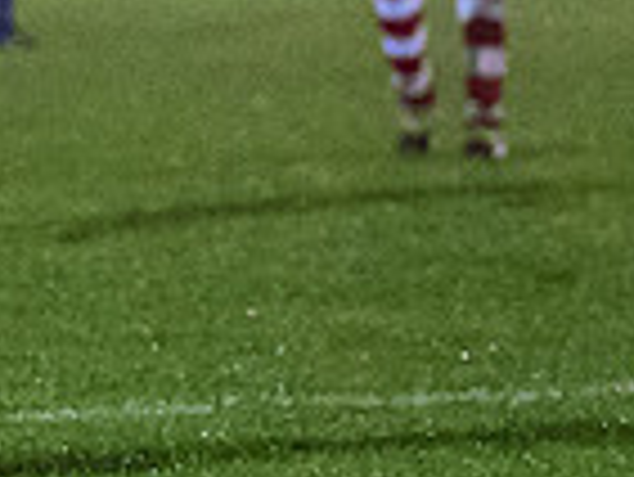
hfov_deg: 2.5
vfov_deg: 1.9
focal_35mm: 785
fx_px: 14390
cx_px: -656
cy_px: 17
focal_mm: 90
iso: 6400
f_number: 2.8
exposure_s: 1/1250
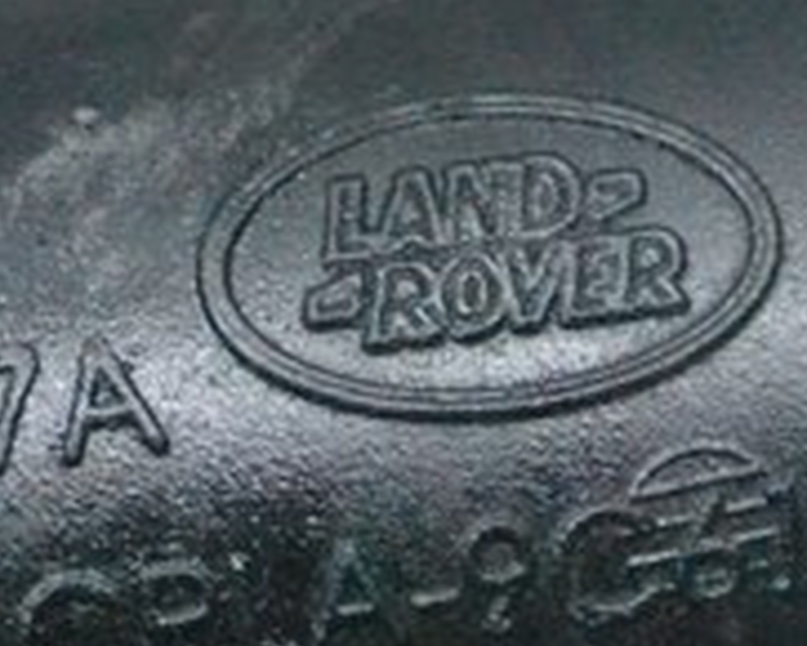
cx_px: 624
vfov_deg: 8.1
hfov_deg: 10.1
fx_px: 4564
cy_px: 221
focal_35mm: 191
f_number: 9
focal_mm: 24
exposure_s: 1/160
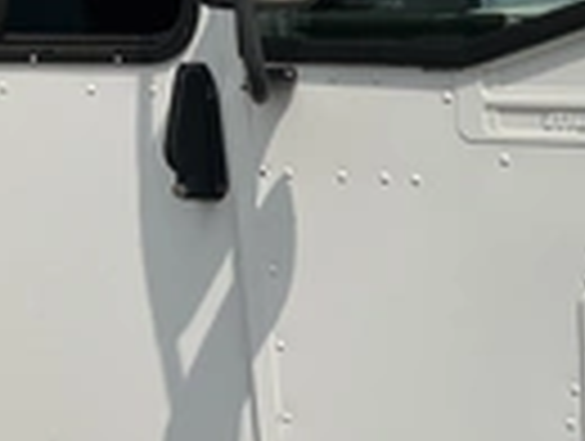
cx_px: 747
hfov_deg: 20.2
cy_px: 382
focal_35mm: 89
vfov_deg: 16.5
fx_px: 1507
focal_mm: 3
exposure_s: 1/3788
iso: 25
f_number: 1.8
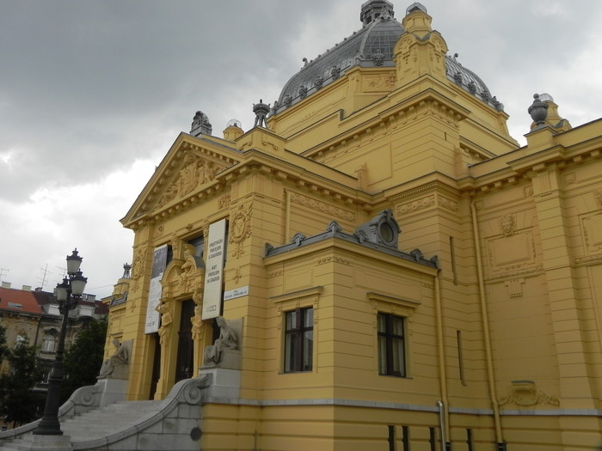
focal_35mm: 33
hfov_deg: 55.4
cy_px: 226
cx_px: 301
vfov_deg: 42.9
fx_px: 574
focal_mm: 5.9
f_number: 6.3
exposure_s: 1/249
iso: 160
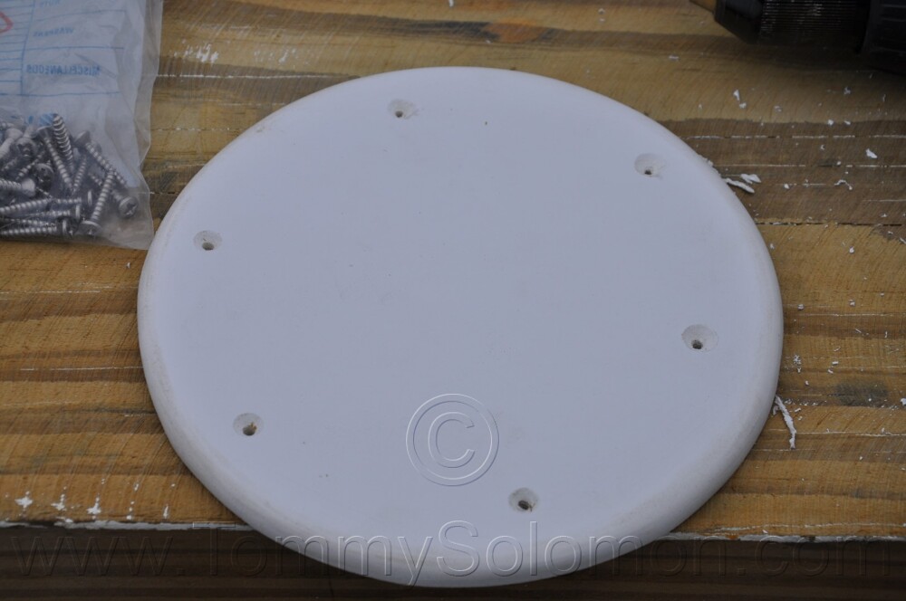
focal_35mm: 105
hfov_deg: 19.5
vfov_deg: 13.0
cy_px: 300
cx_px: 453
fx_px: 2639
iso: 200
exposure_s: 1/400
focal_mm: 70
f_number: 10
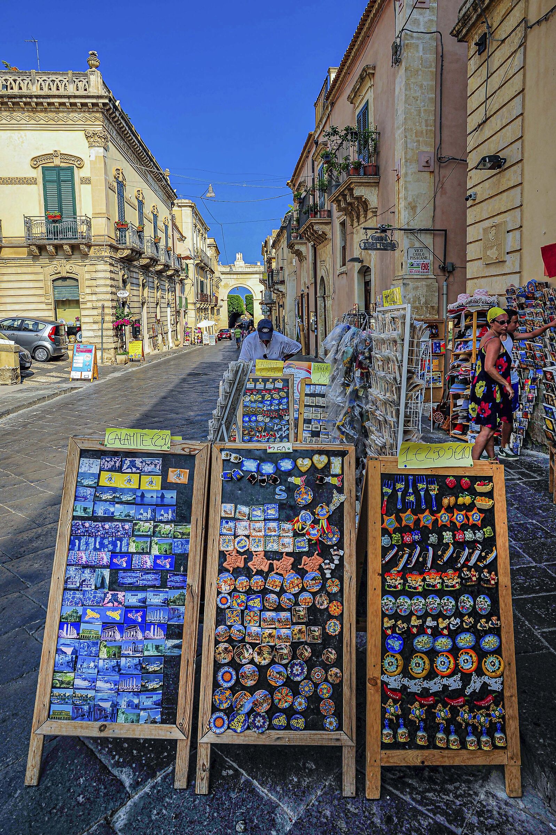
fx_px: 510
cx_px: 278
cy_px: 418
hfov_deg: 57.2
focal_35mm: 22
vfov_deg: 78.6
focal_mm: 22
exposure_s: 1/80
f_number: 16
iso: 200
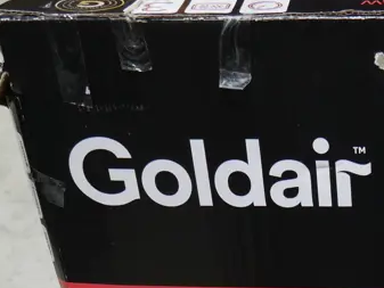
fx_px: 943
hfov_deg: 21.1
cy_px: 415
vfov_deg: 16.1
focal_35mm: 85
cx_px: 483
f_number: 4
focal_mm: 14
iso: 320
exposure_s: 1/60
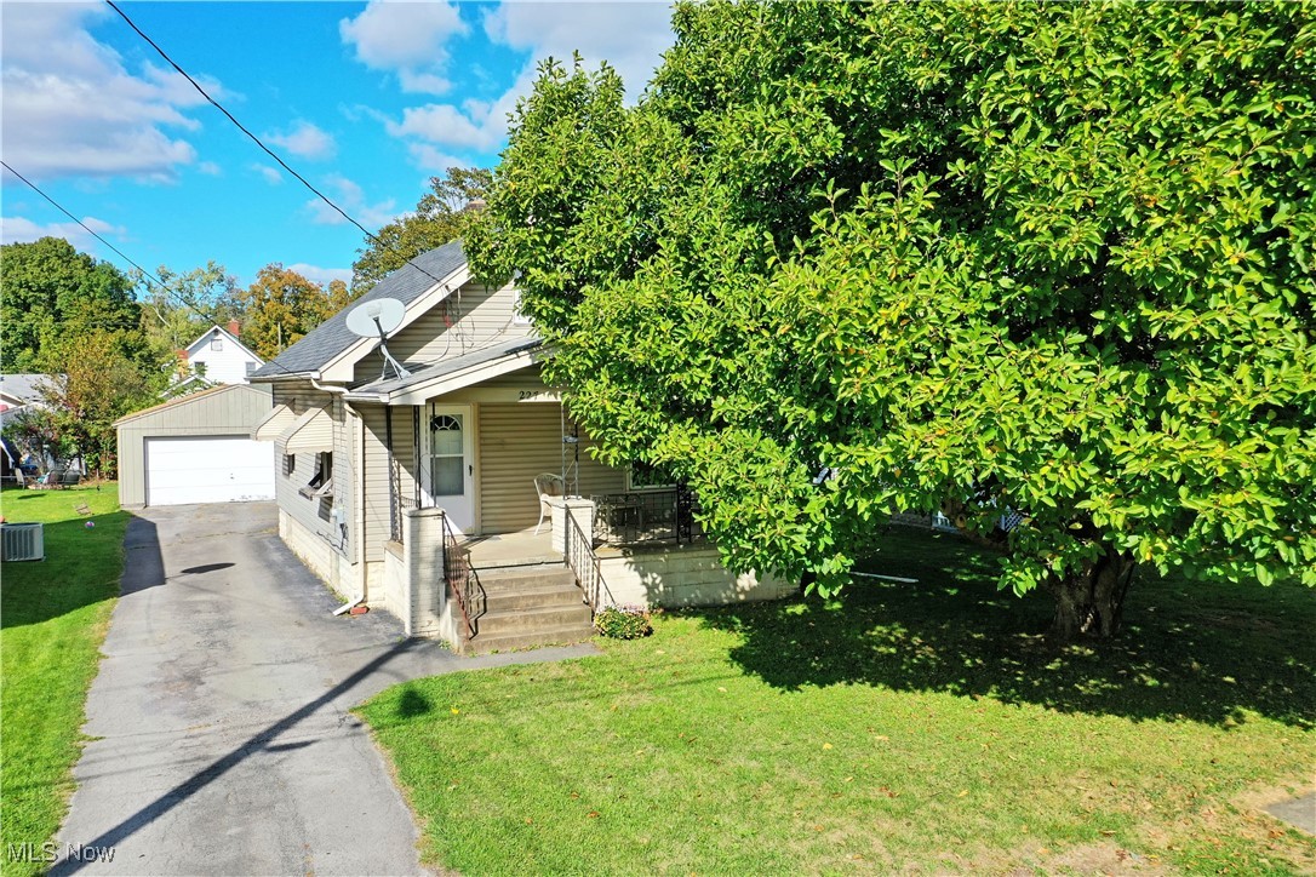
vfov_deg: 46.4
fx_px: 1023
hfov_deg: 65.5
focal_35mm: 28
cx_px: 658
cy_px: 438
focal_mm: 10.26
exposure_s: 1/400
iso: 100
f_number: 5.6
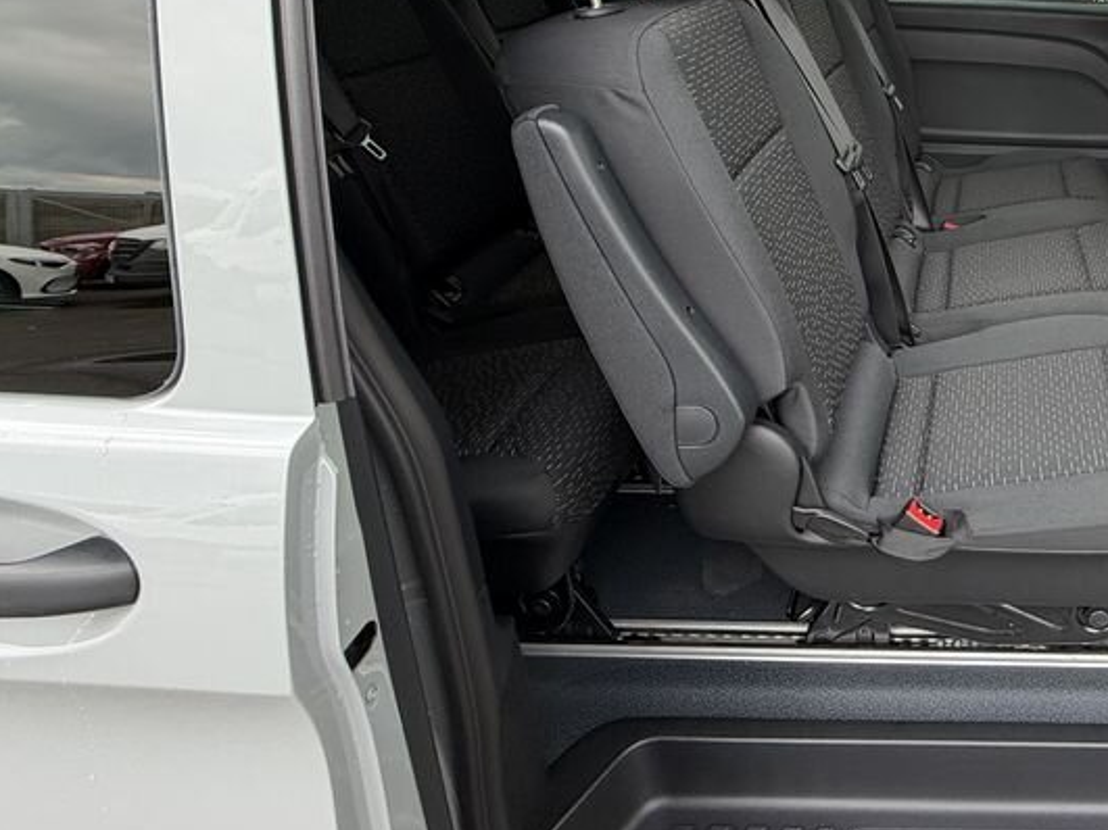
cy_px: 206
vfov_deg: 49.3
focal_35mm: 27
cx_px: 995
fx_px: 864
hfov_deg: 56.5
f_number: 2.2
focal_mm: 2.22
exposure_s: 1/121
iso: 64
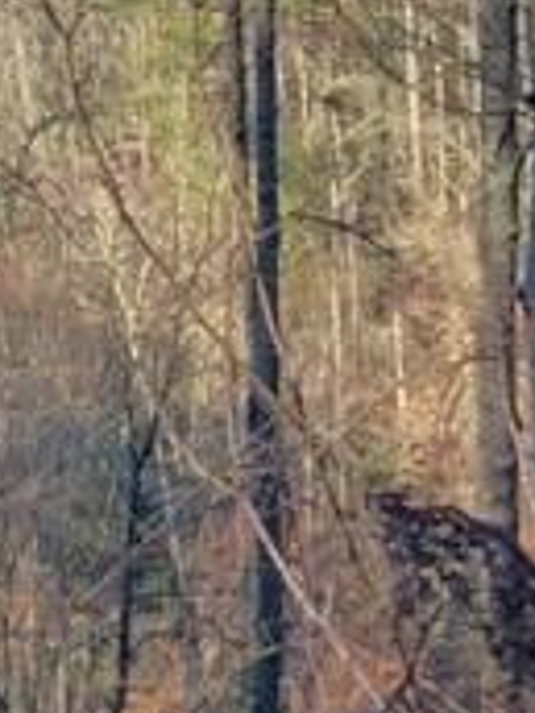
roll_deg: -0.1
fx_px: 3565
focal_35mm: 173
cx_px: -560
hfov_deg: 8.1
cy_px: -419
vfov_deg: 10.9
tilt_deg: +0.2
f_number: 2.2
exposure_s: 1/964
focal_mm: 4.15
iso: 32
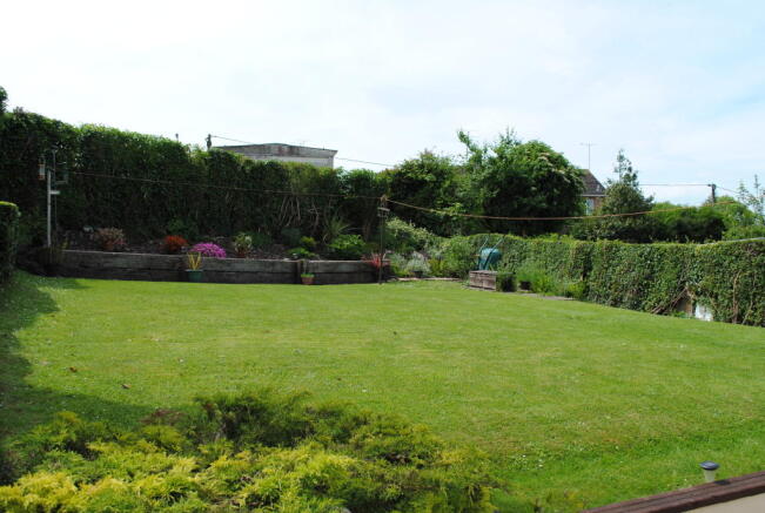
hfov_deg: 57.1
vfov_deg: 40.1
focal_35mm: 33
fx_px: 703
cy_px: 256
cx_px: 382
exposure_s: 1/250
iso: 100
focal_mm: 22
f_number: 7.1
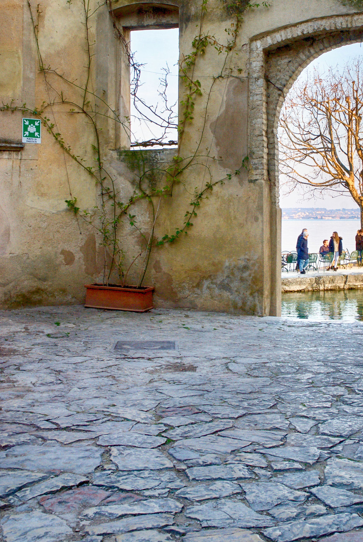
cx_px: 247
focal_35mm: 52
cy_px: 201
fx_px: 779
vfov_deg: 38.1
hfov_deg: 26.1
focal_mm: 25
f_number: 11
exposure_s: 1/20
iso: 100
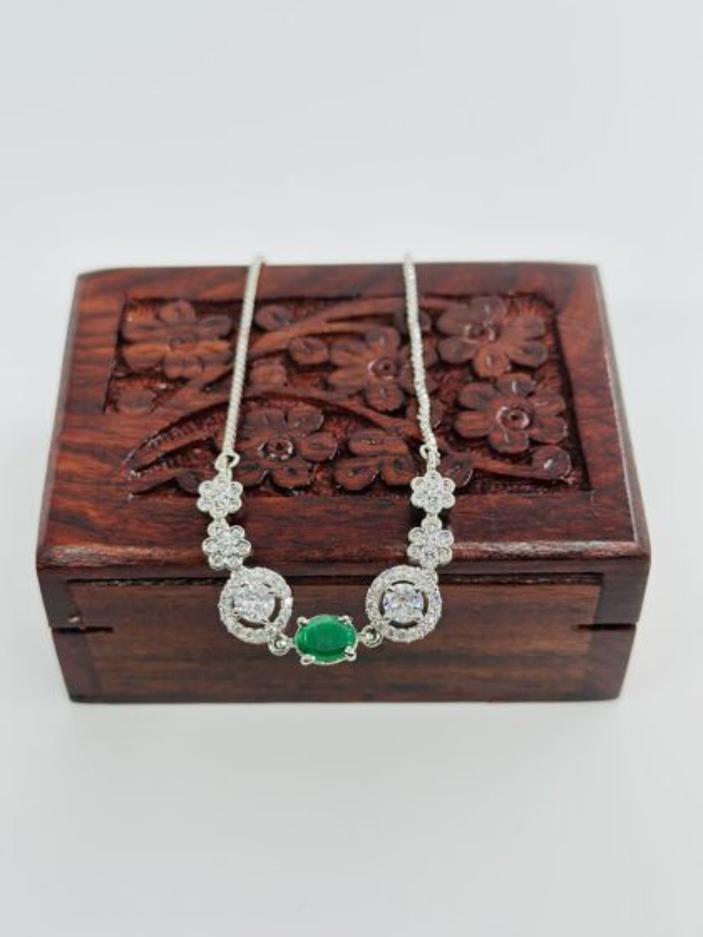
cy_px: 468
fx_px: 1300
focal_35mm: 48
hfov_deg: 30.3
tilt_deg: -48.5
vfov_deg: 39.7
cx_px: 352
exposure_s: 1/767
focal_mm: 6.86
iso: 80
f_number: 1.78
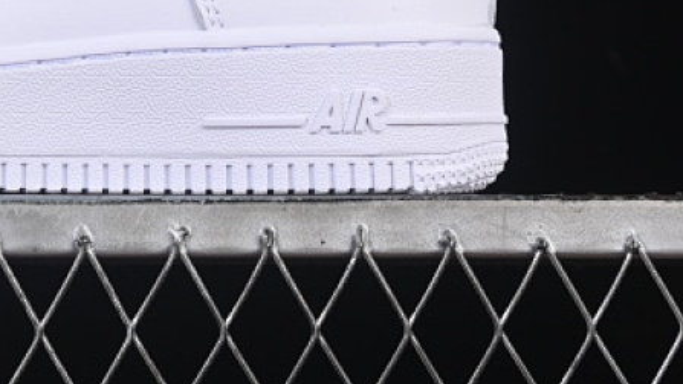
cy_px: -150
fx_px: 3440
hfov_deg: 11.2
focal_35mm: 190
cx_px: -57
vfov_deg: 6.3
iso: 160
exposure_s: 1/80
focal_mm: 50
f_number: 8
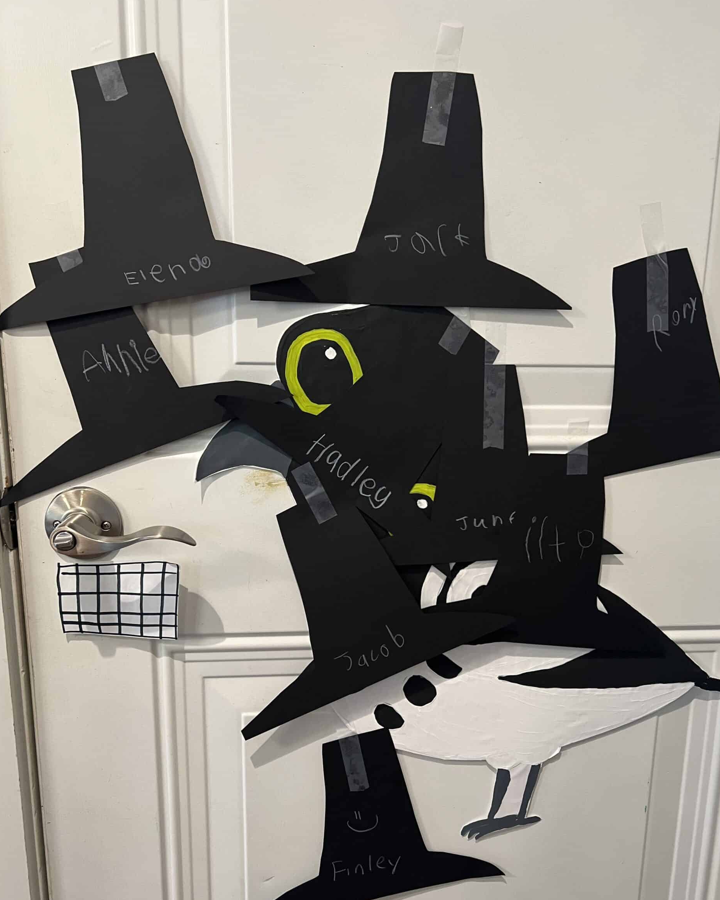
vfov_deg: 62.1
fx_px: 746
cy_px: 495
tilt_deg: -14.1
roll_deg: -0.5
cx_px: 358
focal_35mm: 28
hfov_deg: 51.5
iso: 160
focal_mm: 5.7
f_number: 1.5
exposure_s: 1/60
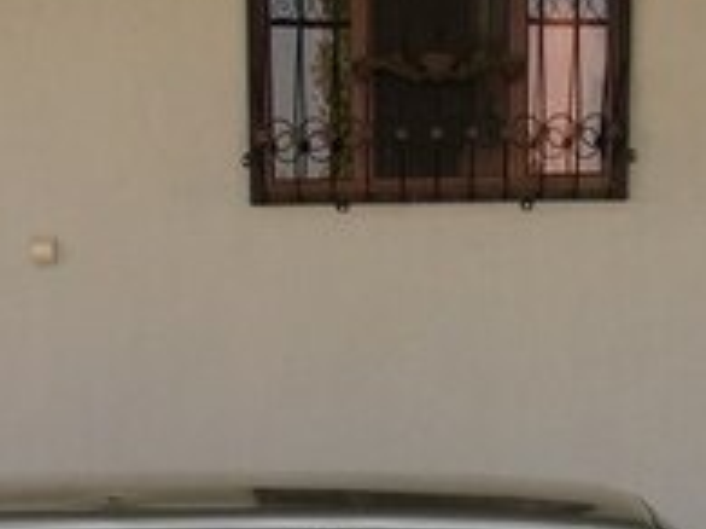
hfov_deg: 20.0
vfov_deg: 14.4
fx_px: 1997
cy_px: 697
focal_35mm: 98
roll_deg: +0.3
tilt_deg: -10.5
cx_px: 377
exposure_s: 1/451
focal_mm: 4.15
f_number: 2.2
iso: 32
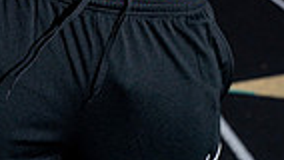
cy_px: -248
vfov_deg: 7.2
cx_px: 122
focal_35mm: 156
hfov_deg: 13.8
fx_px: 1175
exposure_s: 1/200
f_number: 4
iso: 500
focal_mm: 47
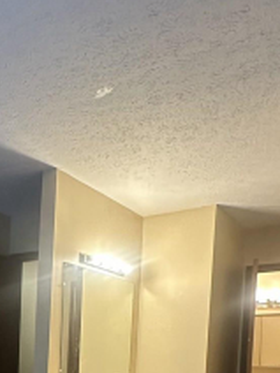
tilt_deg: -3.4
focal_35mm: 44
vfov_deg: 37.7
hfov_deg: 30.8
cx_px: 7
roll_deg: -2.6
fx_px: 475
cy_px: 383
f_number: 2.2
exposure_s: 1/60
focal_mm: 2.22
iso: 320
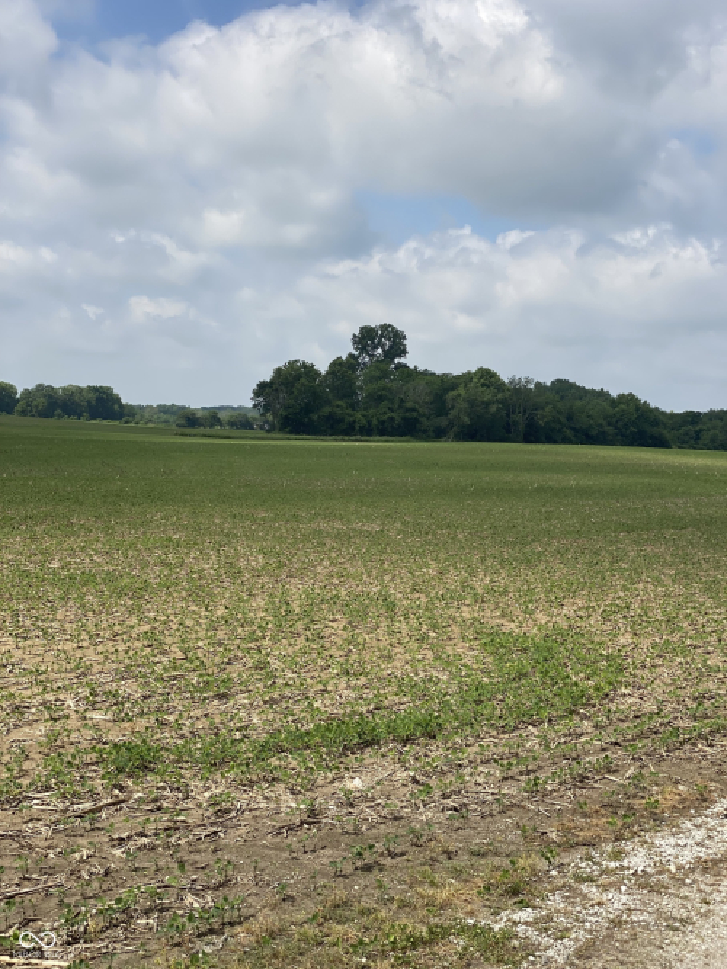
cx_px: 364
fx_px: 1457
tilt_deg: -5.3
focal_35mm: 52
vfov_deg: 36.8
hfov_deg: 28.0
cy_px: 484
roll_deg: -2.2
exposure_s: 1/2283
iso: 20
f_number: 2
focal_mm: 6
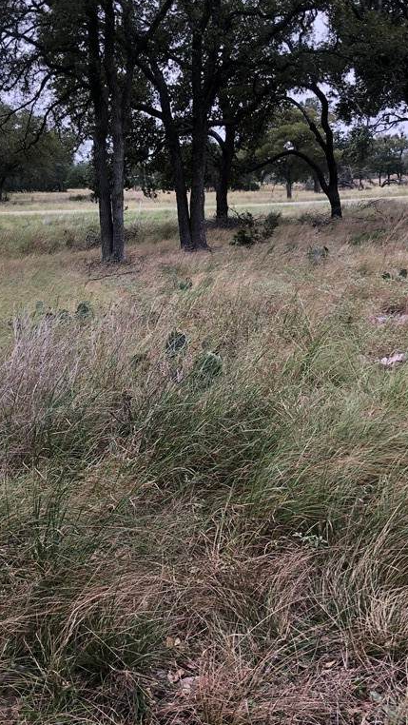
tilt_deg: -11.1
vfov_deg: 49.3
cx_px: 162
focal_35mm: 41
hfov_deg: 29.0
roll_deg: +1.7
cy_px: 331
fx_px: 788
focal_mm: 4
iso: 64
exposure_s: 1/120
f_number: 1.8
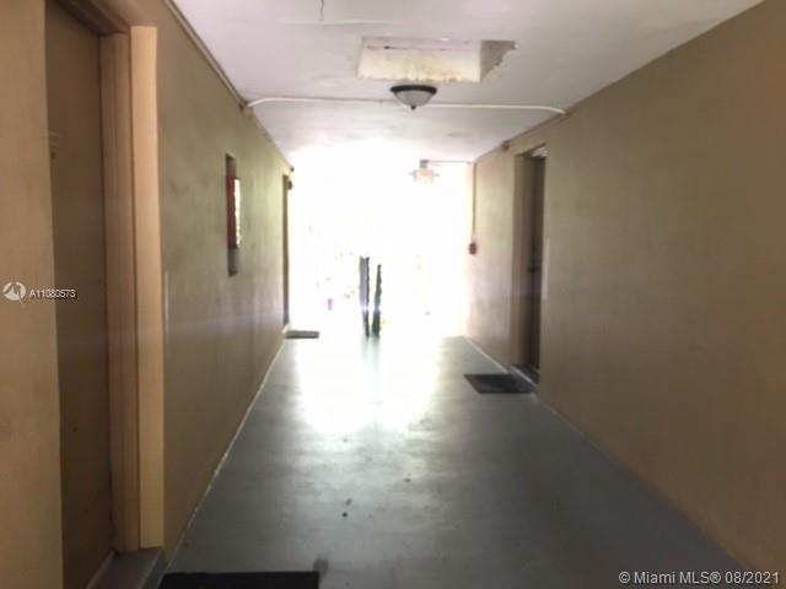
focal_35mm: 29
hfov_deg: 61.7
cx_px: 393
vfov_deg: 48.2
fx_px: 658
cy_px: 294
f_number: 2.2
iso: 100
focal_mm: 4.15
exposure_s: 1/15
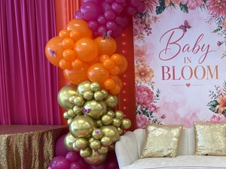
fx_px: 339
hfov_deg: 34.0
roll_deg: +0.7
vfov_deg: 28.0
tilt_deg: -5.0
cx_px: 218
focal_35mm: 52
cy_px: 95
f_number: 1.6
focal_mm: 5.96
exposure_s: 1/120
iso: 80
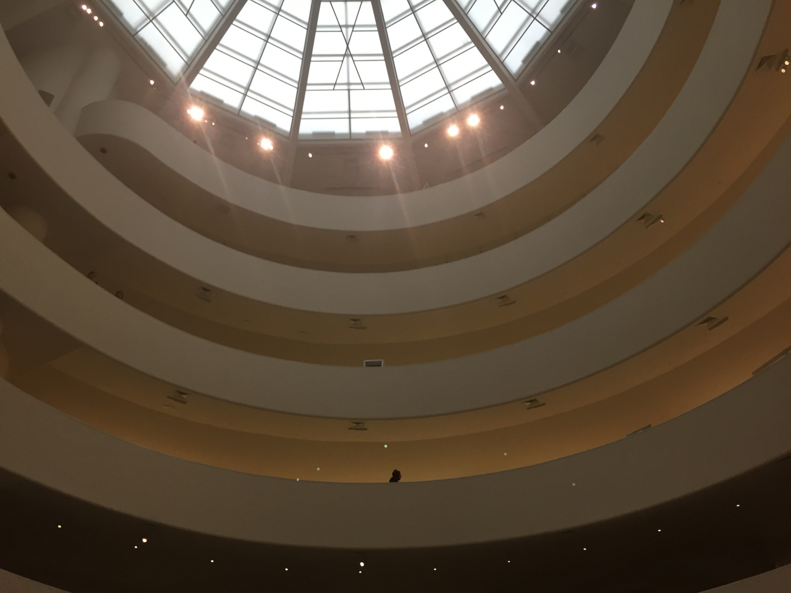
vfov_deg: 48.2
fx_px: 663
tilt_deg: +45.6
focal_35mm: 29
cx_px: 396
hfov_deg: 61.7
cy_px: 296
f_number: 2.2
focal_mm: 4.15
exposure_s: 1/30
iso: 32
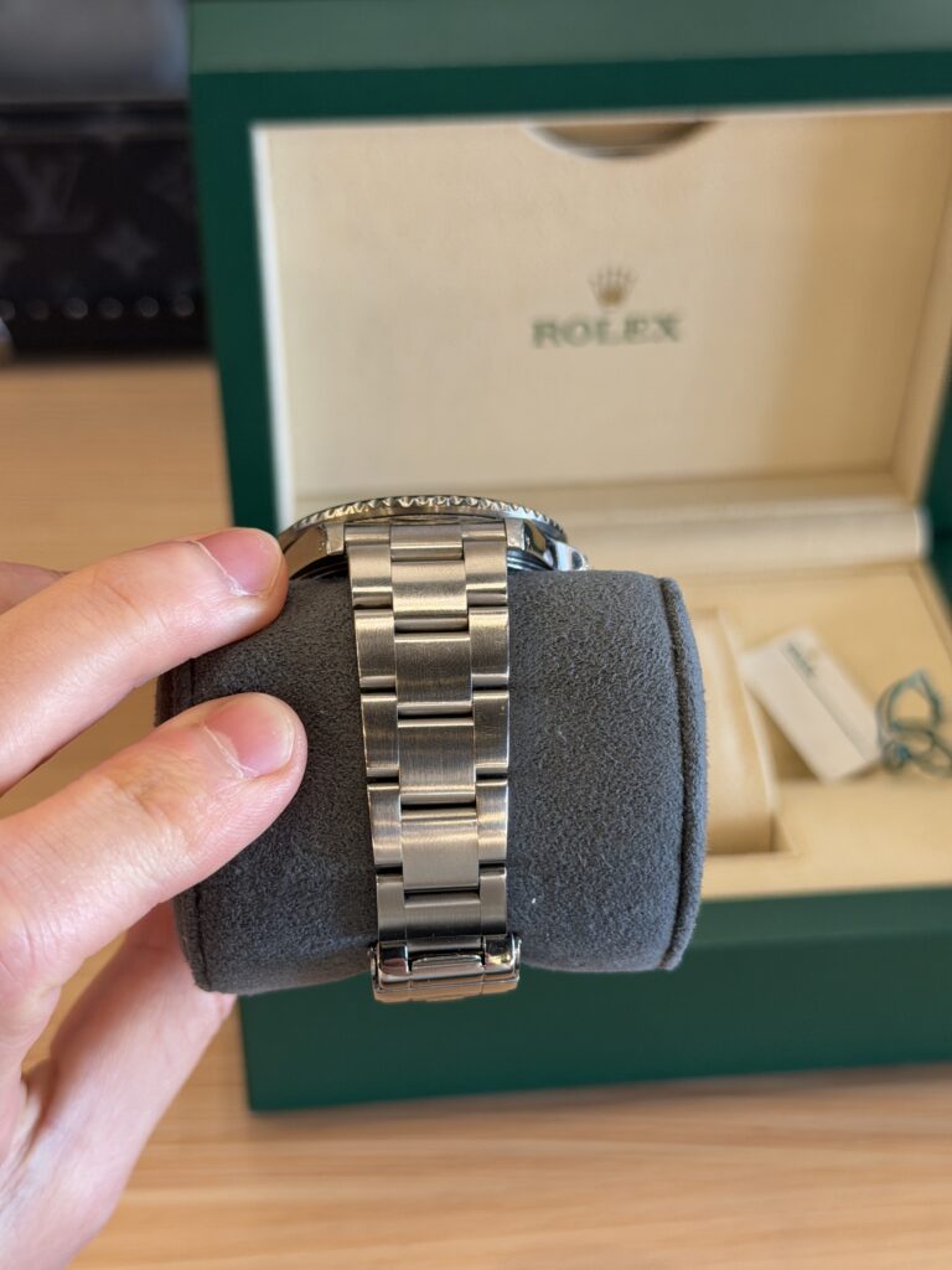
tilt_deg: -41.0
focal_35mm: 48
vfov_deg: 39.7
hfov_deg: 30.3
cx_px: 476
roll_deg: -1.9
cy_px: 635
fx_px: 1760
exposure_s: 1/60
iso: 160
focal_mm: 6.76
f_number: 1.78
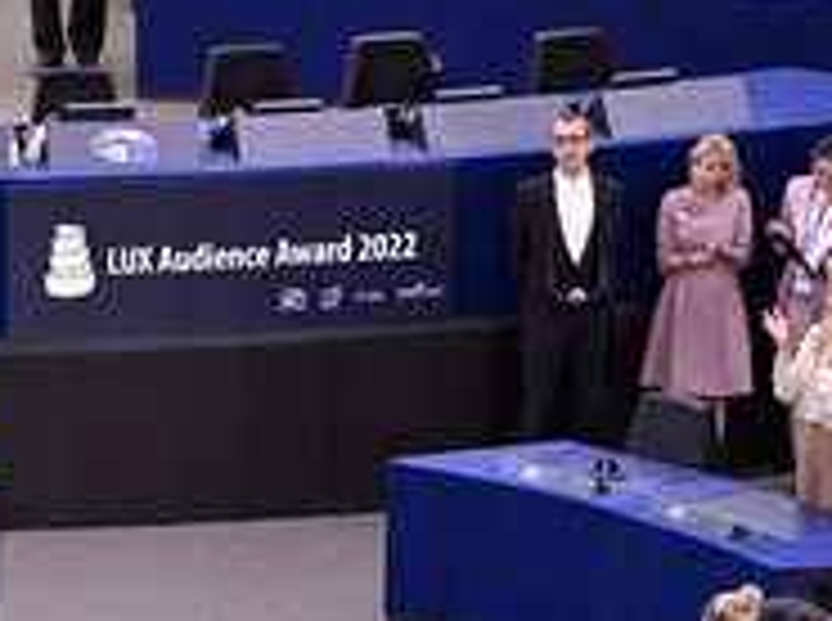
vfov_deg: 4.7
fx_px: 7604
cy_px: 450
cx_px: -52
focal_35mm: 317
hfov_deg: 6.2
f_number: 2.8
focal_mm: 135
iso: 1600
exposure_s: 1/500
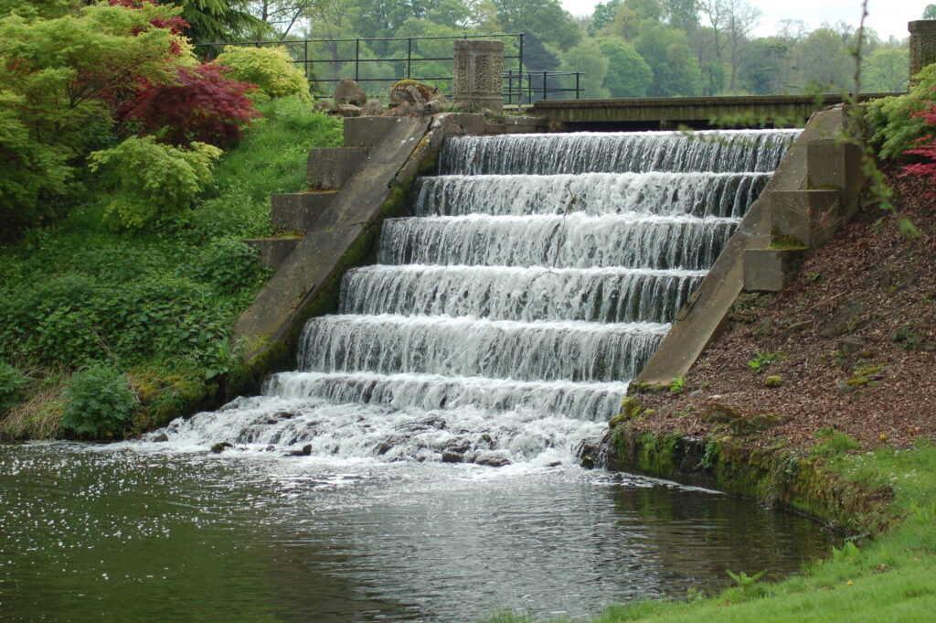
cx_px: 468
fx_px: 2728
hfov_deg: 19.5
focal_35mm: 105
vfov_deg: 13.0
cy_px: 312
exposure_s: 1/500
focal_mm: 70
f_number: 5.6
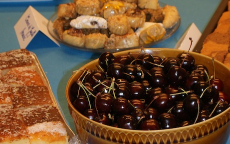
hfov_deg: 26.9
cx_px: 121
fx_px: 481
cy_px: 47
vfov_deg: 16.9
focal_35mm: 77
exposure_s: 1/60
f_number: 5.6
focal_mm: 35
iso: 400
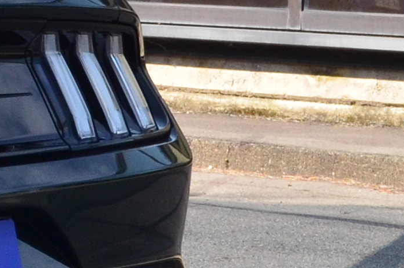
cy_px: 60
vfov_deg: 4.3
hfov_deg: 6.1
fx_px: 3549
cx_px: -705
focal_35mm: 317
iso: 400
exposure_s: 1/250
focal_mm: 30
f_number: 10
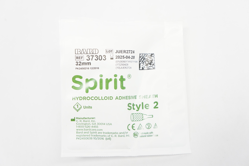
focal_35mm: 57
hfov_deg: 35.1
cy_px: 83
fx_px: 394
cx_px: 124
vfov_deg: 23.7
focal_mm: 38
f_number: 5.6
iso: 800
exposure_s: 1/80
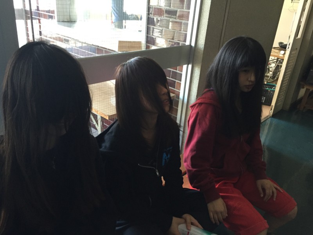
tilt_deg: -24.7
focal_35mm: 29
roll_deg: -4.1
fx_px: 262
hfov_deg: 61.7
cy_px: 118
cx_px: 156
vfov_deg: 48.2
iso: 125
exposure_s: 1/30
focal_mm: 4.15
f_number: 2.2
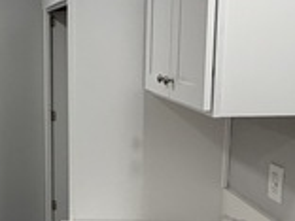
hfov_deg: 26.2
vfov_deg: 24.4
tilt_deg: -7.5
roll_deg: +4.3
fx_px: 511
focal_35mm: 60
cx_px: -111
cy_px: 119
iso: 160
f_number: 2.2
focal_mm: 2.22
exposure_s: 1/114
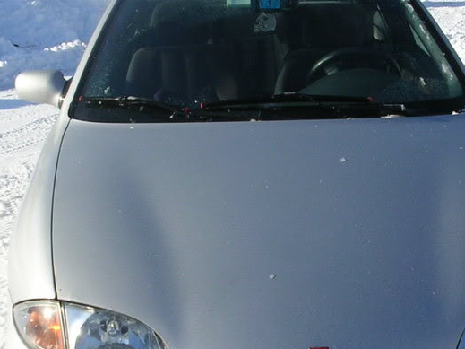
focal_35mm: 75
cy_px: 231
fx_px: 1007
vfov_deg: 19.6
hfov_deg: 26.0
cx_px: 263
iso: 50
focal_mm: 5.8
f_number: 5.6
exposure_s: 1/329
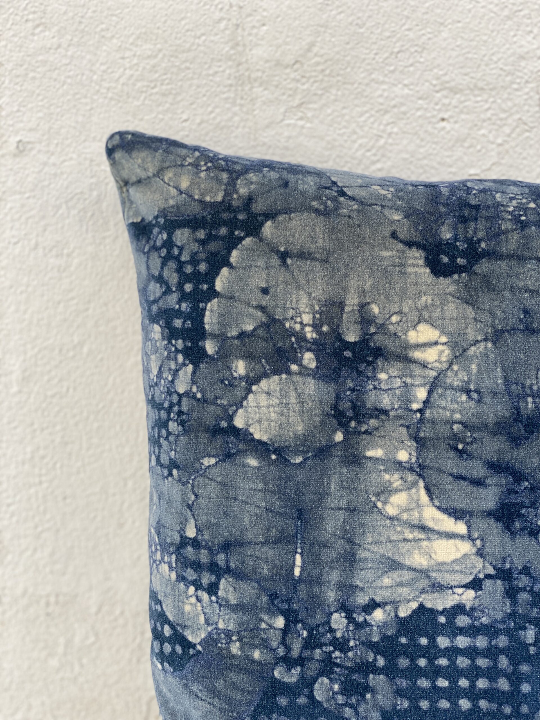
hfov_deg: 28.0
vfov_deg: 36.8
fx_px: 1082
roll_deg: -1.5
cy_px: 360
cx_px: 270
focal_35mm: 52
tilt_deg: -15.6
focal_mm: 6
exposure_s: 1/176
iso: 20
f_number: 2
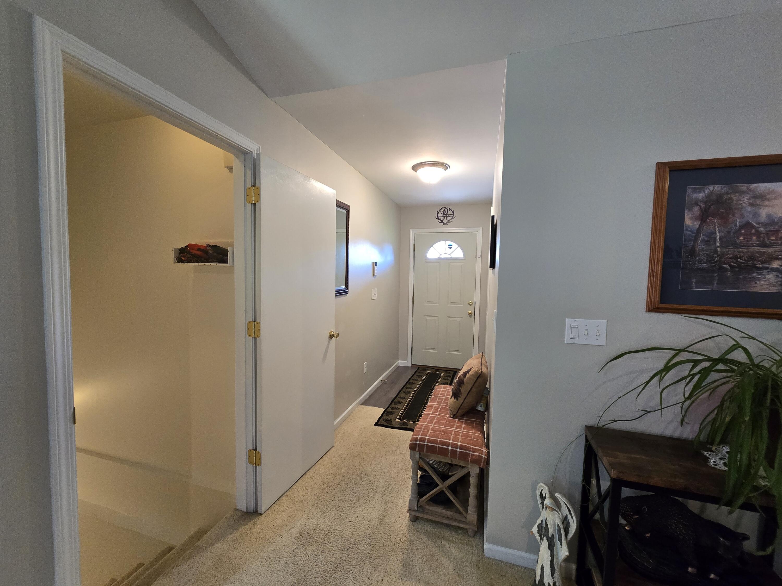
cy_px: 293
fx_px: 294
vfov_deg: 89.9
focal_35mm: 13
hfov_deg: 106.2
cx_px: 391
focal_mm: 2.2
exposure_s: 1/60
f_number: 2.2
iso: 320
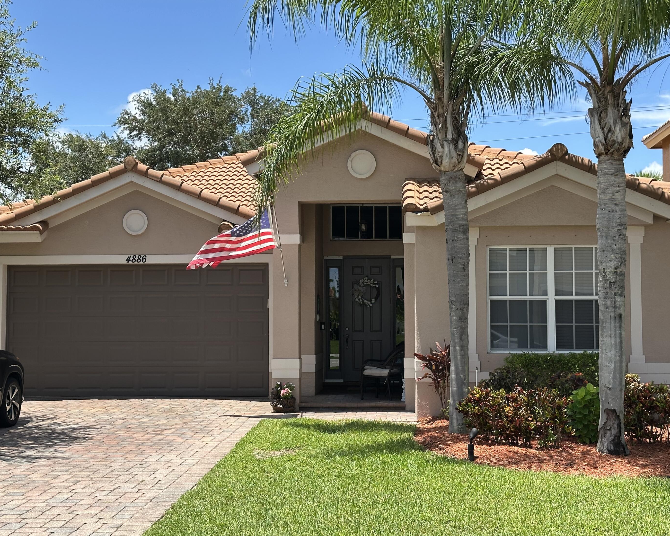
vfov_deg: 29.7
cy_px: 272
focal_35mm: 51
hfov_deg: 36.6
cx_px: 308
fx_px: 1011
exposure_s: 1/2358
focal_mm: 6.86
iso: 64
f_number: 1.78
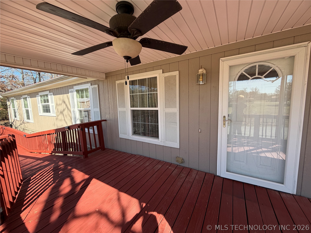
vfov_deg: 85.7
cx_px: 156
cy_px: 116
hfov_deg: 102.1
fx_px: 126
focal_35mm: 14
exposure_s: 1/357
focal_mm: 2.22
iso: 50
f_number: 2.2
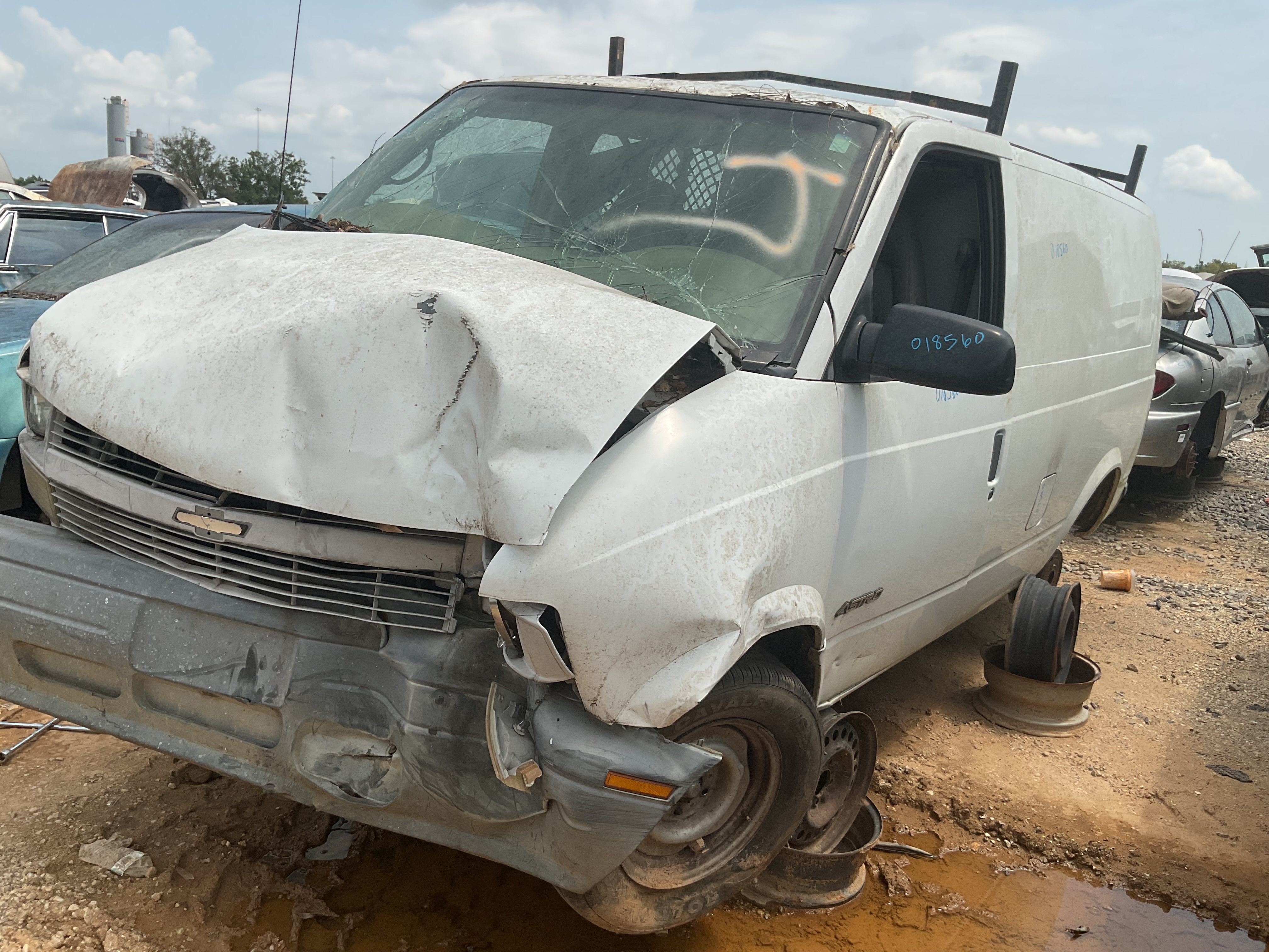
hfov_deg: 61.7
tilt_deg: -14.0
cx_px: 634
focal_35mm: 29
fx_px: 1063
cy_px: 476
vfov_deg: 48.2
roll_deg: -3.6
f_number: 1.8
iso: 16
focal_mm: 3
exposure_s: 1/3125
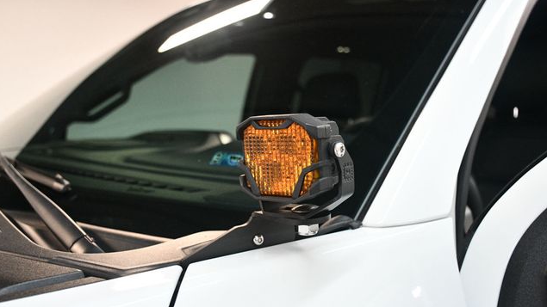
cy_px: 181
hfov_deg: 52.8
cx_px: 272
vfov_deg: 31.1
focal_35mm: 38
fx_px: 551
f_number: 3.8
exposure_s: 1/125
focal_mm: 24
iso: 2500
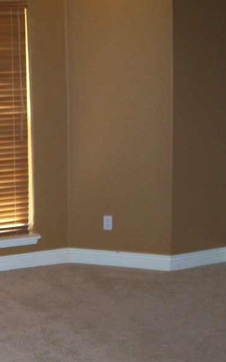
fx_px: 650
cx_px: -71
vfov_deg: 31.0
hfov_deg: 18.3
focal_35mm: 66
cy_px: 203
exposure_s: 1/64
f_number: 2.7
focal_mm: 6
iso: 140
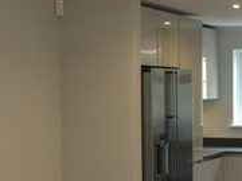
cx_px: 235
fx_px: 720
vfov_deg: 14.3
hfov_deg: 18.6
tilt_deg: -3.5
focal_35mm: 103
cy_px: 138
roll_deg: -0.4
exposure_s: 1/33
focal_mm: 4.15
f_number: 2.2
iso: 50
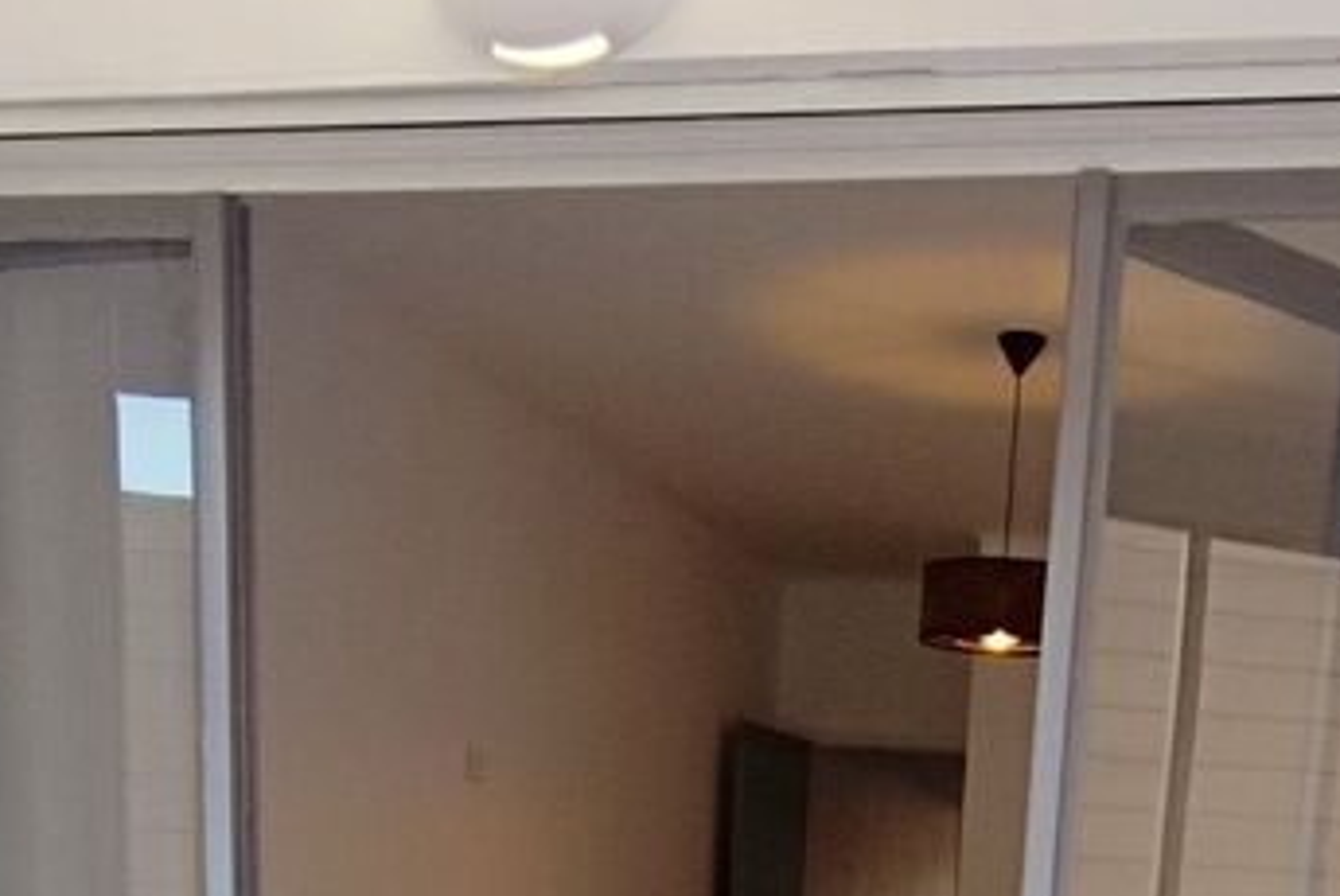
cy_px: 1589
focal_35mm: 58
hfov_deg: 34.2
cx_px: 869
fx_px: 2161
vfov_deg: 18.5
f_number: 2.2
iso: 103
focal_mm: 1.66
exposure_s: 1/100
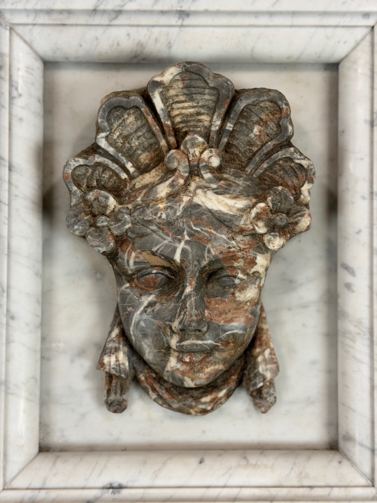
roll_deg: +0.4
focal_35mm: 48
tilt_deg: -12.4
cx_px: 188
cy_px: 252
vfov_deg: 39.7
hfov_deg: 30.3
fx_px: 697
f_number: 1.78
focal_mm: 6.76
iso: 160
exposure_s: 1/50
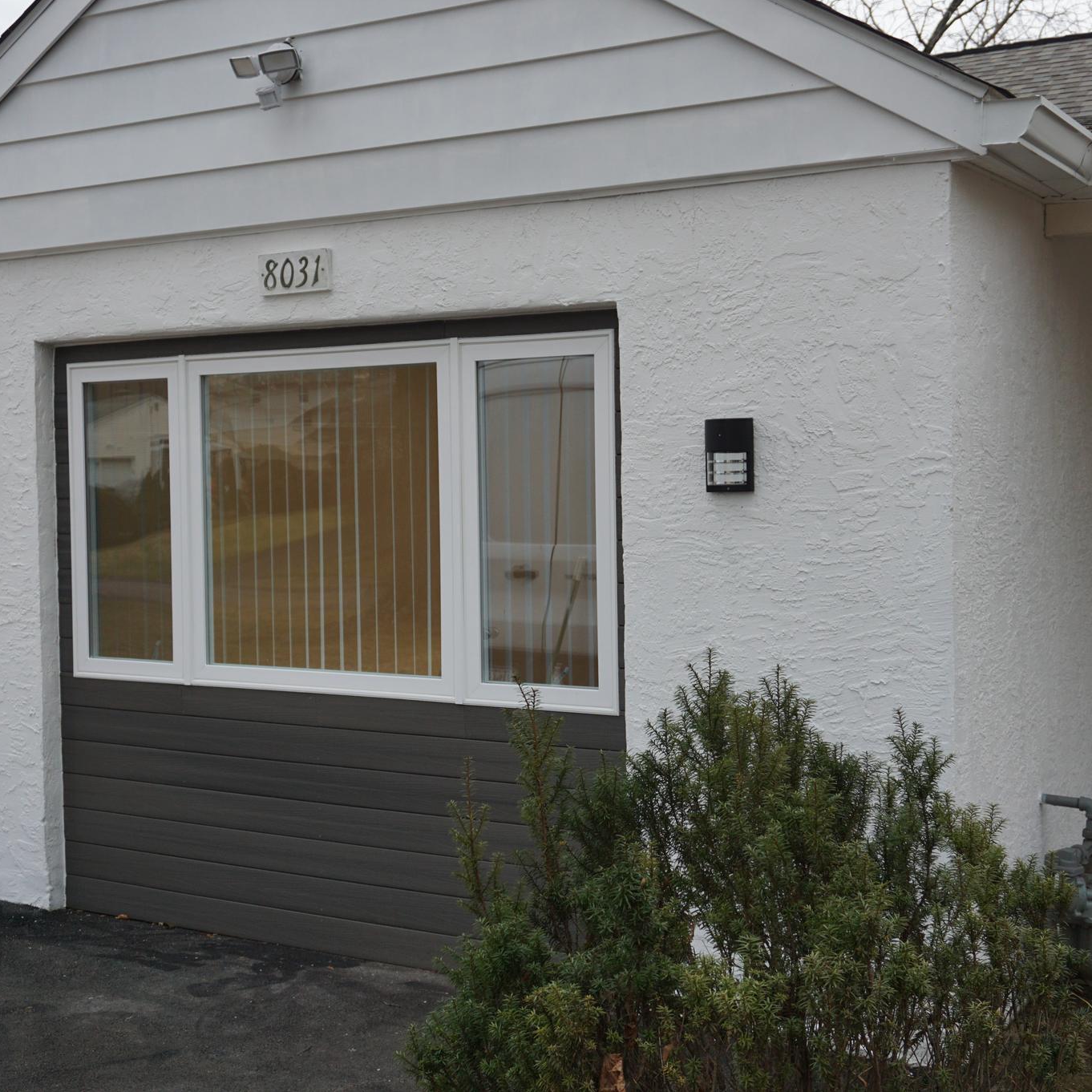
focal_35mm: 46
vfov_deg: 36.8
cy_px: 546
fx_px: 1642
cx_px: 585
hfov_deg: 36.8
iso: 250
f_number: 4.5
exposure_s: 1/160
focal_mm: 24
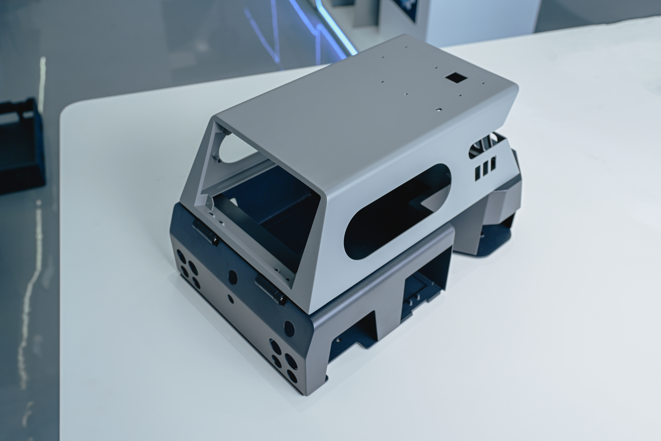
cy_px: 220
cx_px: 330
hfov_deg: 54.4
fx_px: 643
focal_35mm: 35
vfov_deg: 37.9
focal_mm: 35
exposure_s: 1/40
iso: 250
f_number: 6.3
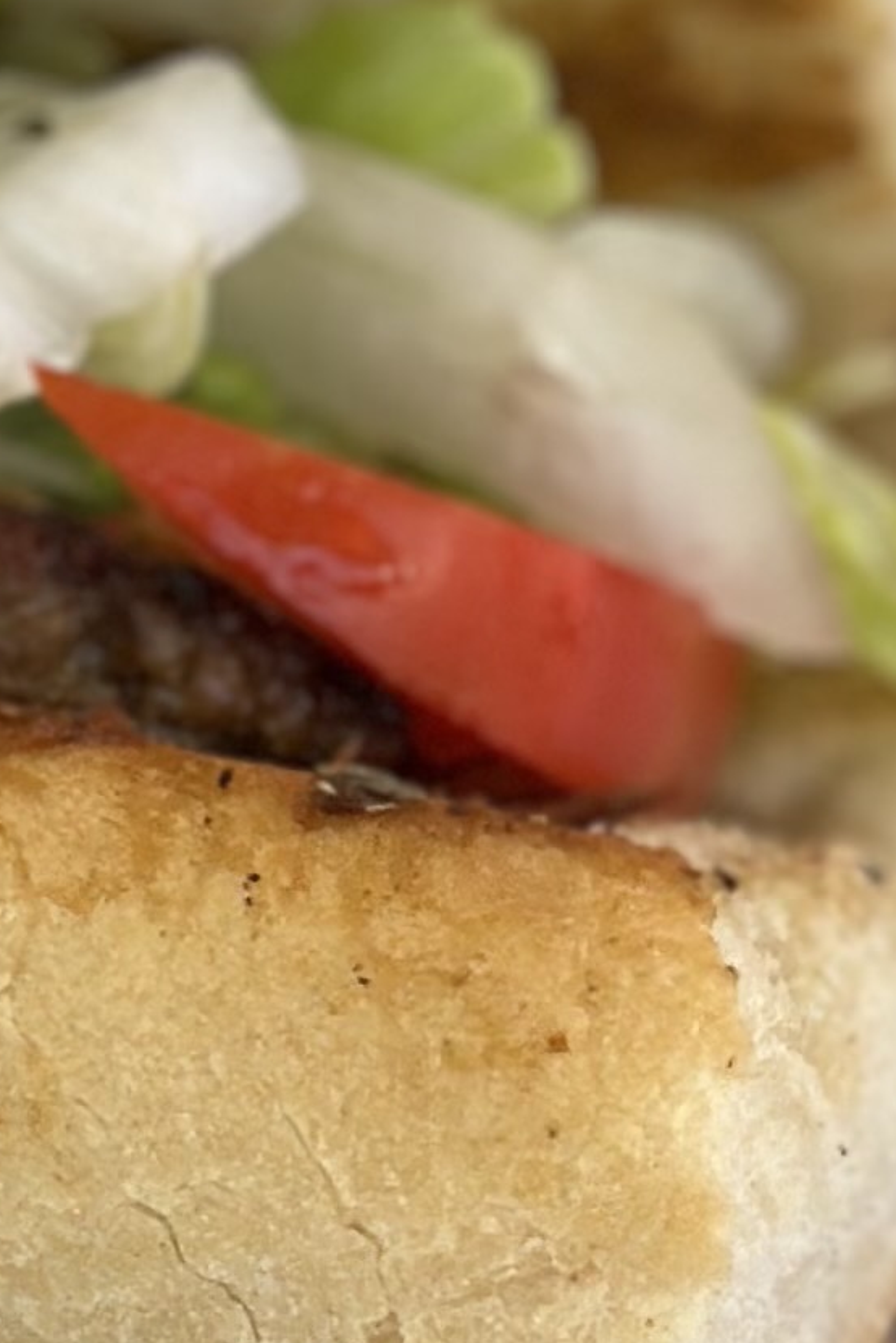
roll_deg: +0.6
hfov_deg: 5.6
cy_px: -805
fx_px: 9030
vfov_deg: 8.3
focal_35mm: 242
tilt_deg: -19.9
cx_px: -270
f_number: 1.78
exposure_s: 1/631
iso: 80
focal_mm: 6.86
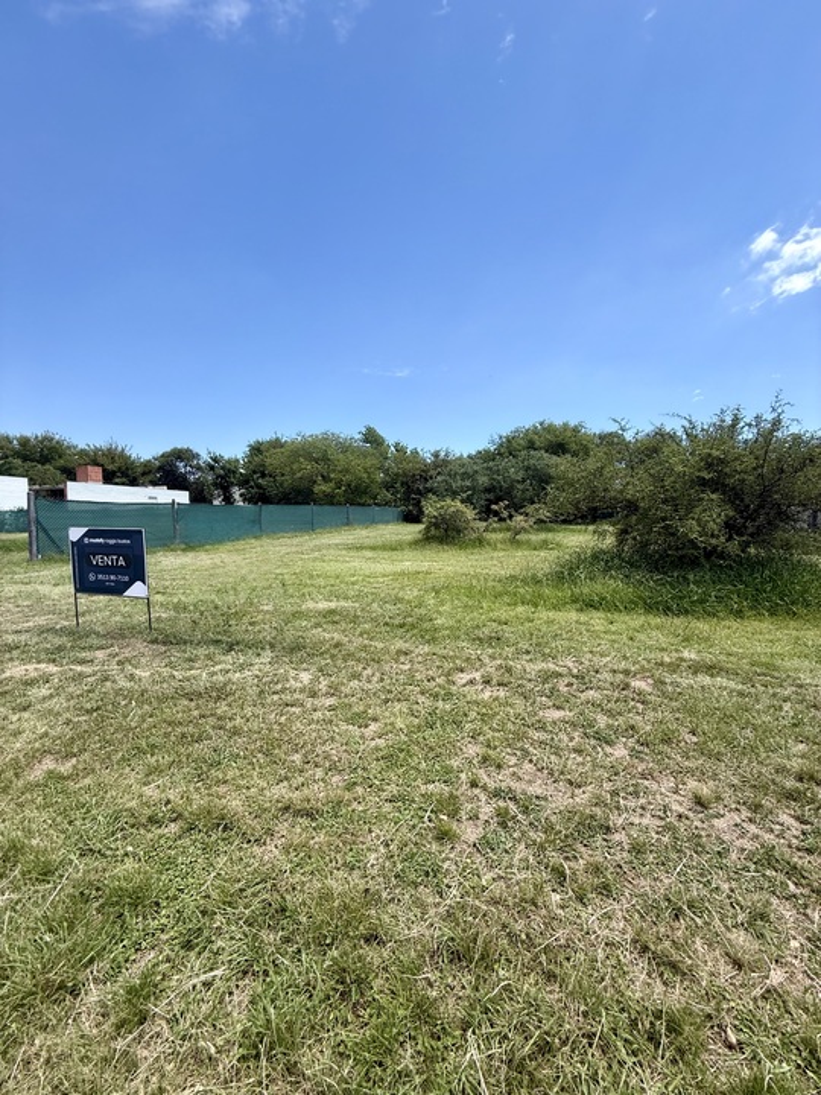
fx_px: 443
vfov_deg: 102.1
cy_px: 548
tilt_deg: -2.7
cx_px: 410
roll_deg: +0.8
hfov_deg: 85.7
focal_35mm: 14
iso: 50
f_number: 2.2
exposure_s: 1/1399
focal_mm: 2.22
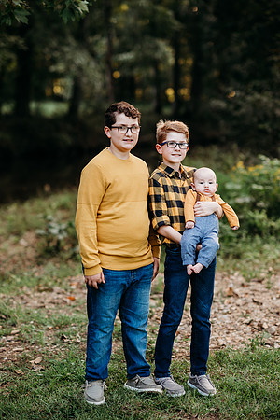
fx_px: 992
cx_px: 140
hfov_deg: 16.1
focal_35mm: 85
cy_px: 210
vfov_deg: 23.9
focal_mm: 85
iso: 125
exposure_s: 1/200
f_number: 2.2
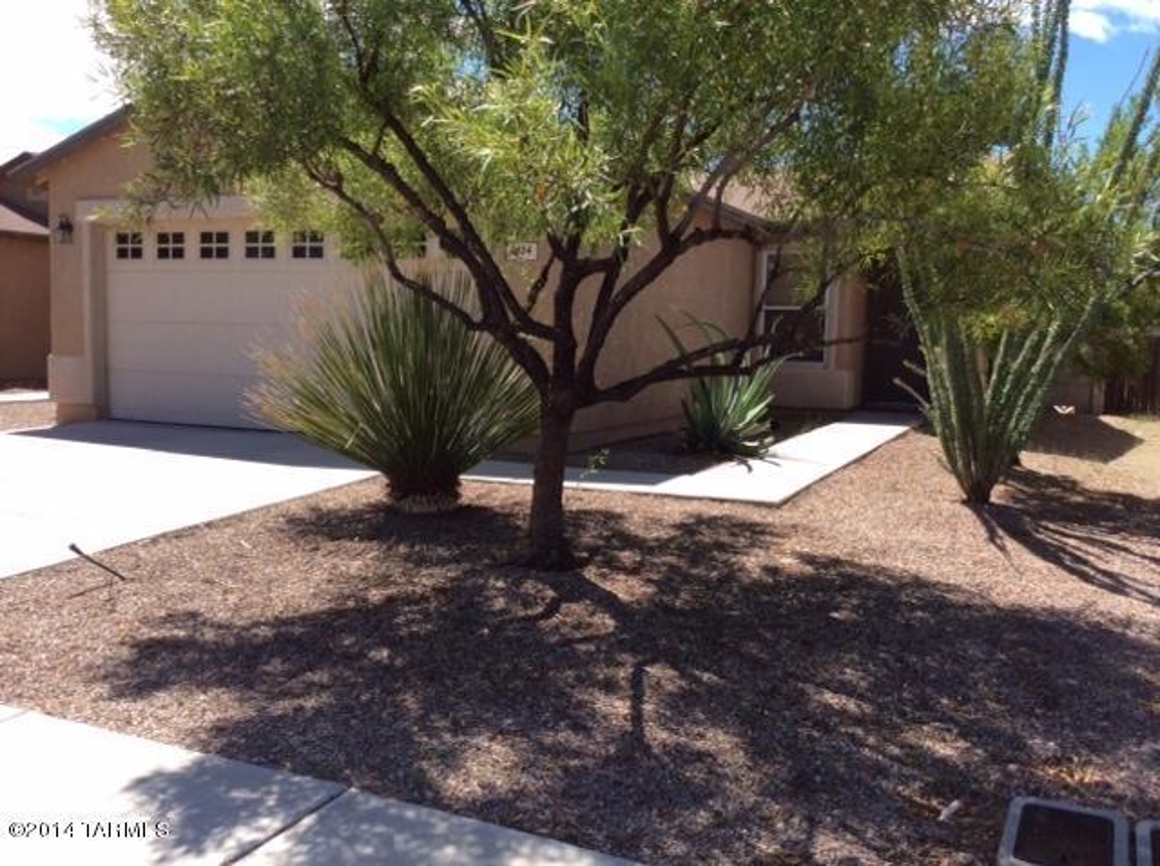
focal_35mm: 33
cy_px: 433
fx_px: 1104
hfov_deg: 55.4
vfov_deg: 42.8
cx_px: 580
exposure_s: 1/1021
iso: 32
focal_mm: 3.3
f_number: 2.4
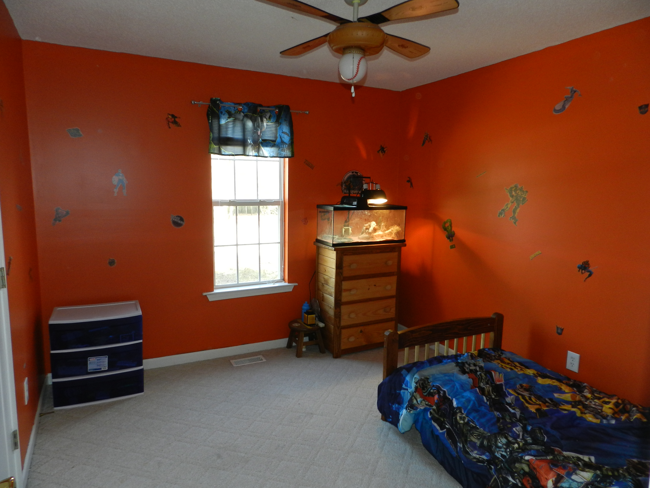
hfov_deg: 73.9
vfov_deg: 58.9
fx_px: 432
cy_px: 244
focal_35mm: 23
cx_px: 325
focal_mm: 4
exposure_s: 1/30
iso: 200
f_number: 3.4
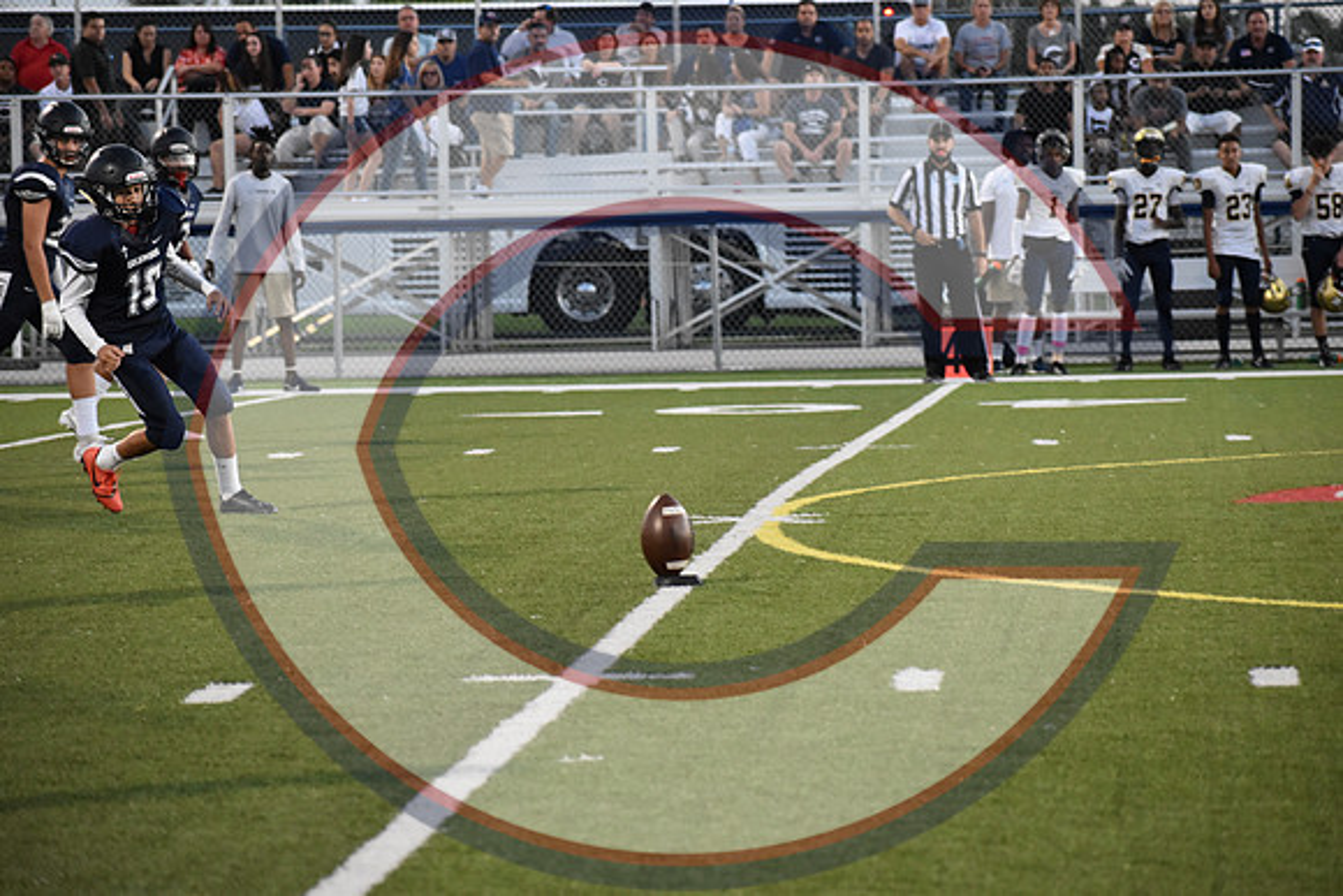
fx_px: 7276
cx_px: 672
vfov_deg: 7.0
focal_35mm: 195
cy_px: 448
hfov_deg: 10.5
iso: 3200
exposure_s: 1/250
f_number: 4.8
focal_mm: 130
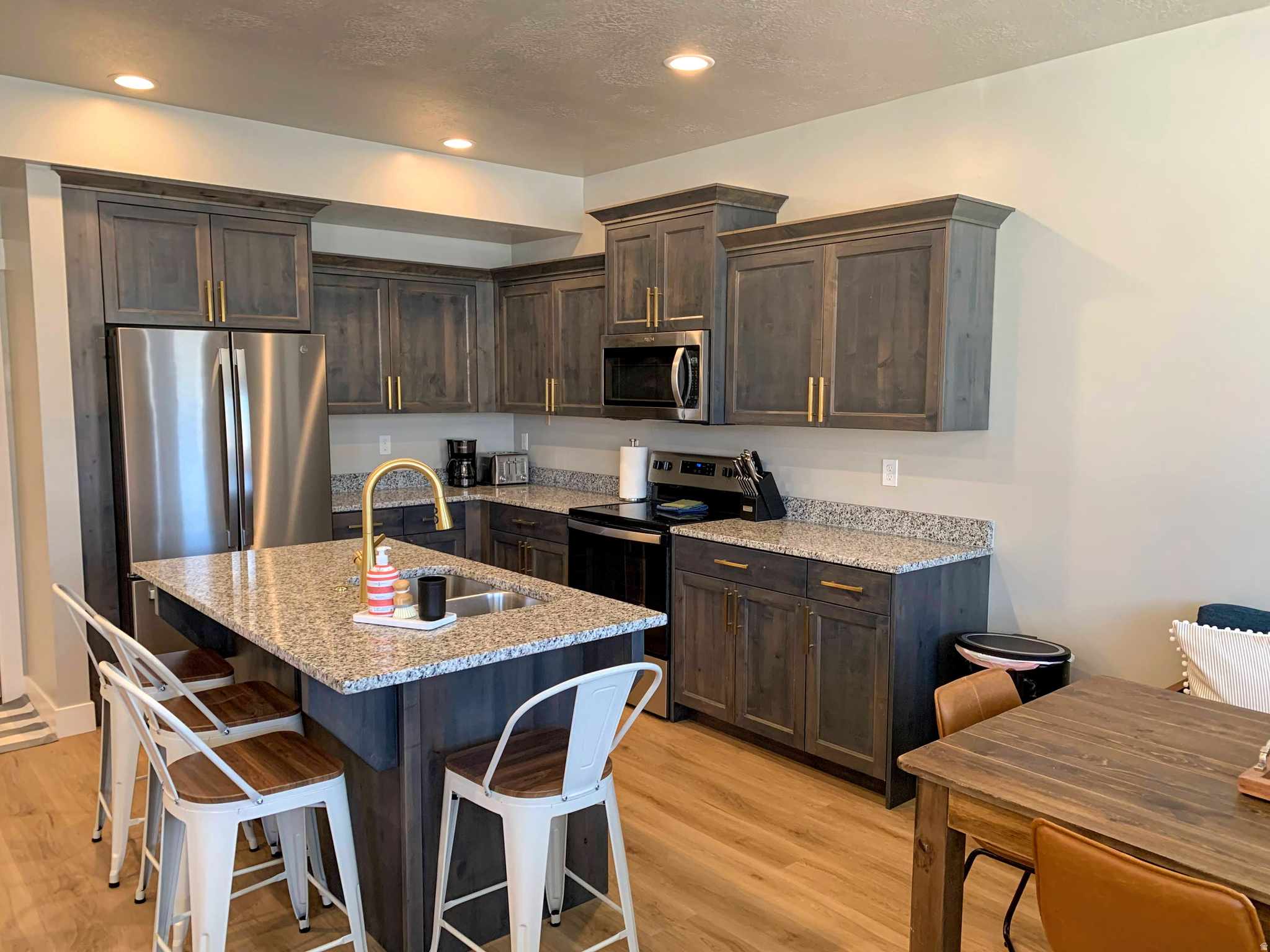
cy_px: 476
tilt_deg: -3.9
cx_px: 635
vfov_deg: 53.1
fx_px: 954
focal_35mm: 26
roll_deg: -0.1
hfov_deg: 67.3
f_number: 1.8
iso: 160
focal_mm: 4.25
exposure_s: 1/60
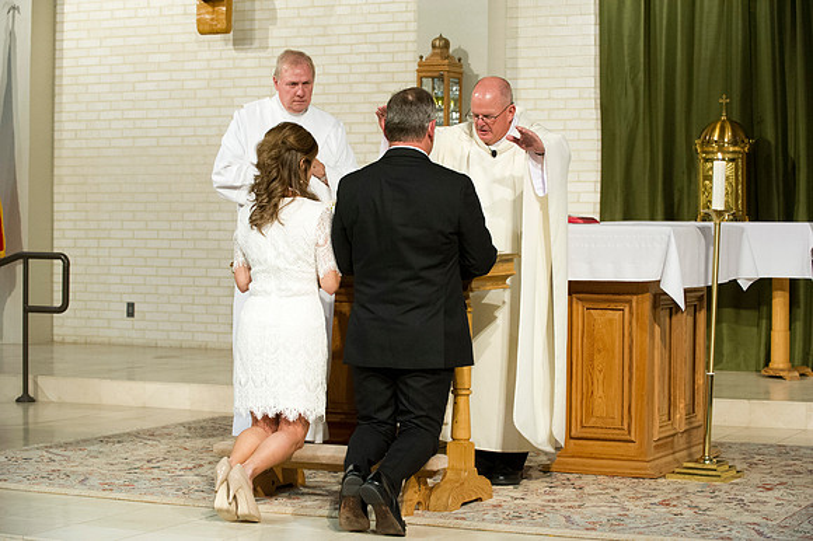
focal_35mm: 80
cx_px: 406
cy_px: 270
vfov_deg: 17.0
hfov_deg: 25.4
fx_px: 1806
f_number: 4.5
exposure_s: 1/125
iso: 5000
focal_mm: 80
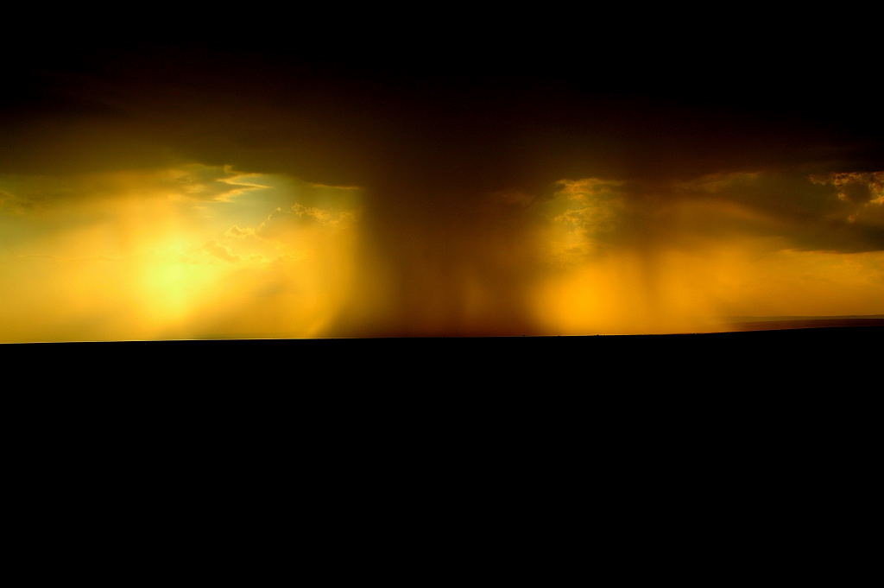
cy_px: 294
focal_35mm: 42
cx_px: 442
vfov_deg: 31.8
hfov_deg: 46.4
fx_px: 1030
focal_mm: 28
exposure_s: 1/180
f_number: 9.5
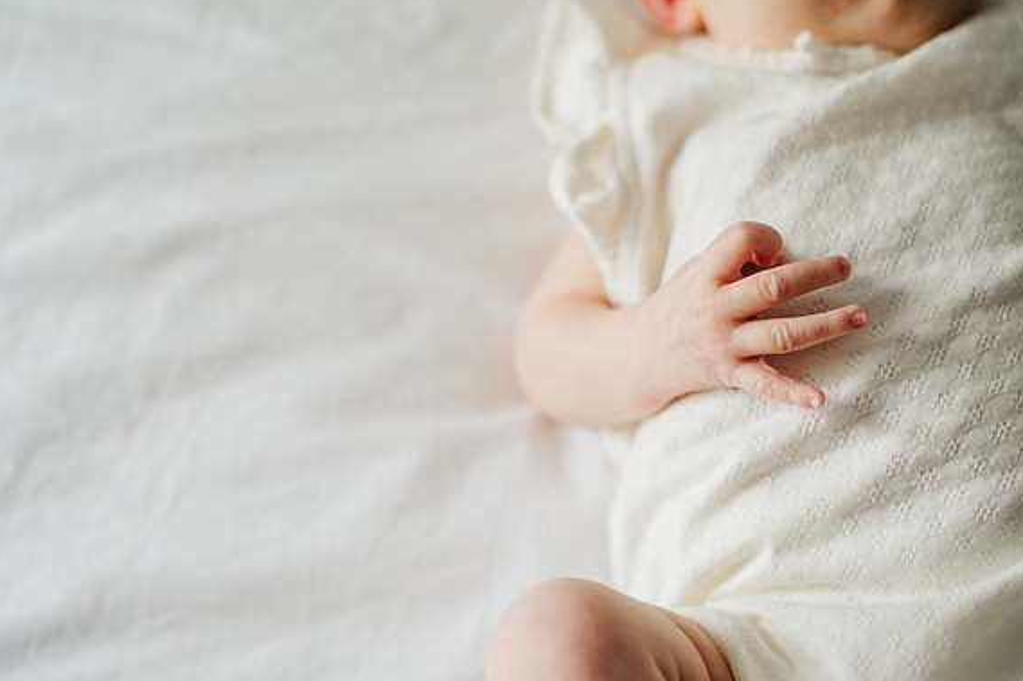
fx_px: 1449
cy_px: 339
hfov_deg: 38.9
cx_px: 516
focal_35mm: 51
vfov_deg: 26.5
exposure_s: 1/200
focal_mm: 50
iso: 800
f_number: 2.5
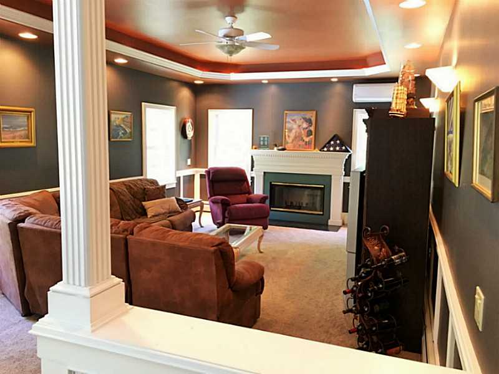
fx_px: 418
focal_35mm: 29
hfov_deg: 61.7
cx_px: 250
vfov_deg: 48.2
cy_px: 187
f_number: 2.2
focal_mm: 4.15
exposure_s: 1/30
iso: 200
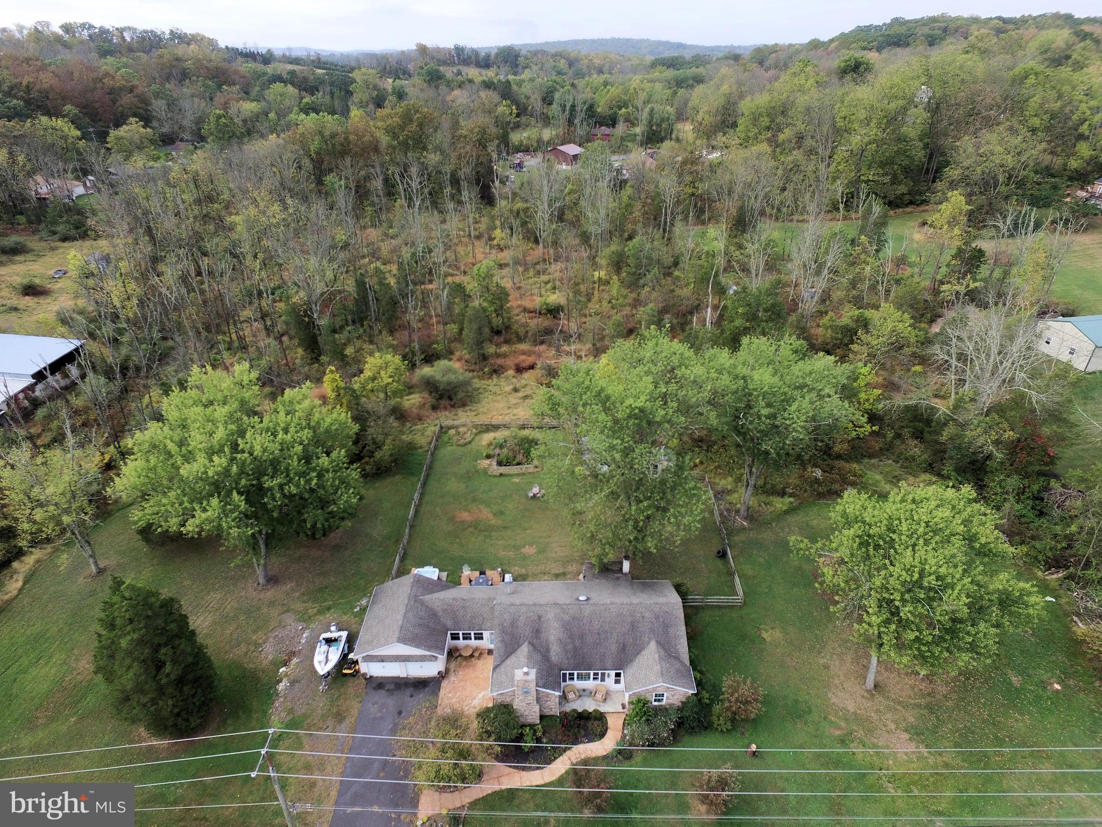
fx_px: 637
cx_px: 551
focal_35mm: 20
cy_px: 414
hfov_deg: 81.7
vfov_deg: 66.0
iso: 100
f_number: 2.8
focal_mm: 3.61
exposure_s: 1/354
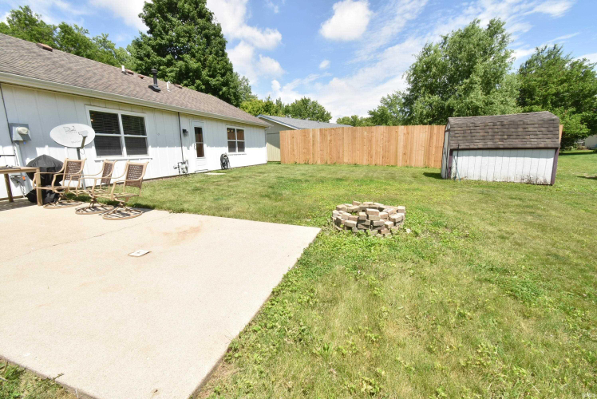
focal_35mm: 15
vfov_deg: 77.4
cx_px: 298
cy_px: 200
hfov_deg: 100.3
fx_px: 249
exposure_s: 1/100
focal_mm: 10
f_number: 20
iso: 400
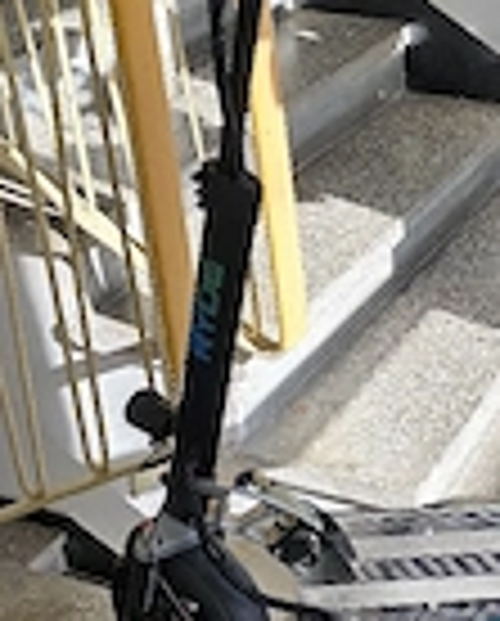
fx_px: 1198
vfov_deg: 29.1
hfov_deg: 22.7
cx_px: 495
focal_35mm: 65
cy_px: 279
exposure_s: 1/370
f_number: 1.7
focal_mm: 6.3
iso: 32
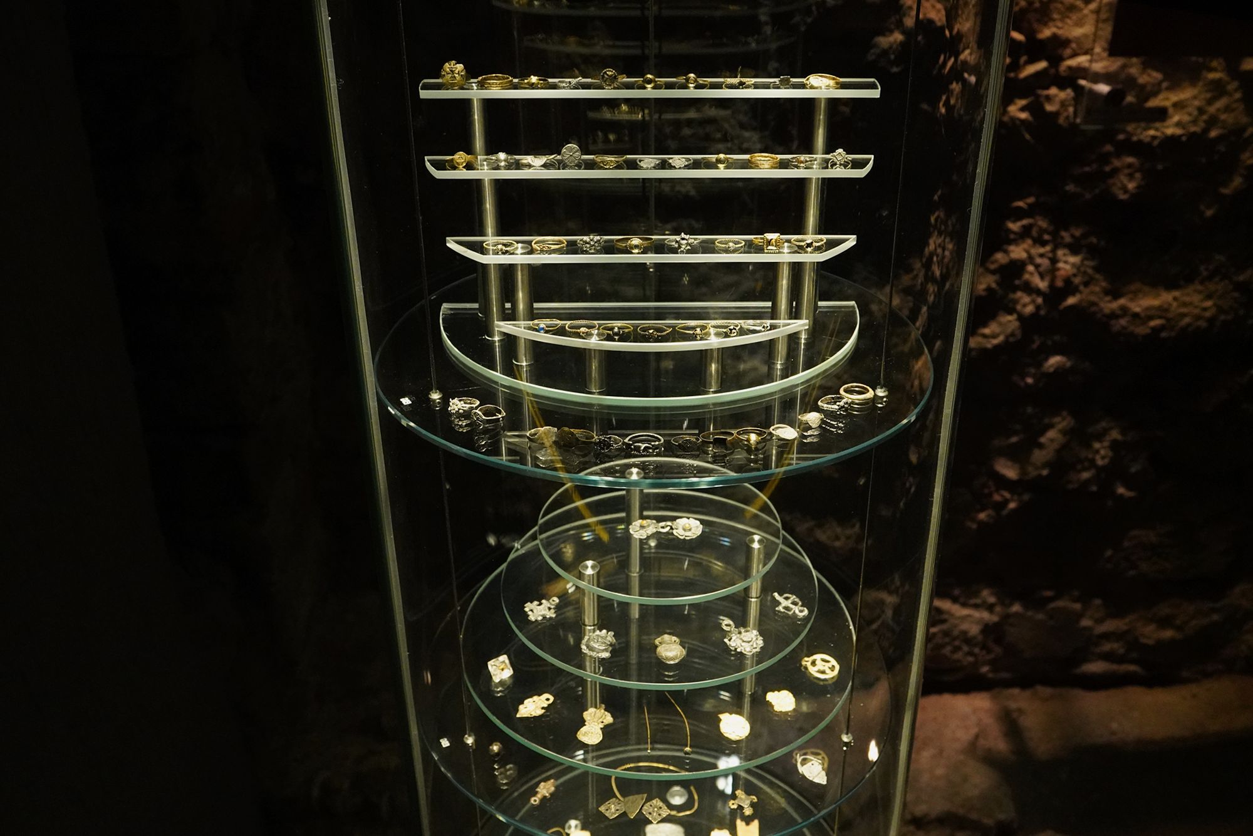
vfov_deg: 53.1
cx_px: 626
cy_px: 418
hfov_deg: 73.7
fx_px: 835
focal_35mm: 24
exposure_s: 1/80
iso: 6400
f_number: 6.3
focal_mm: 24
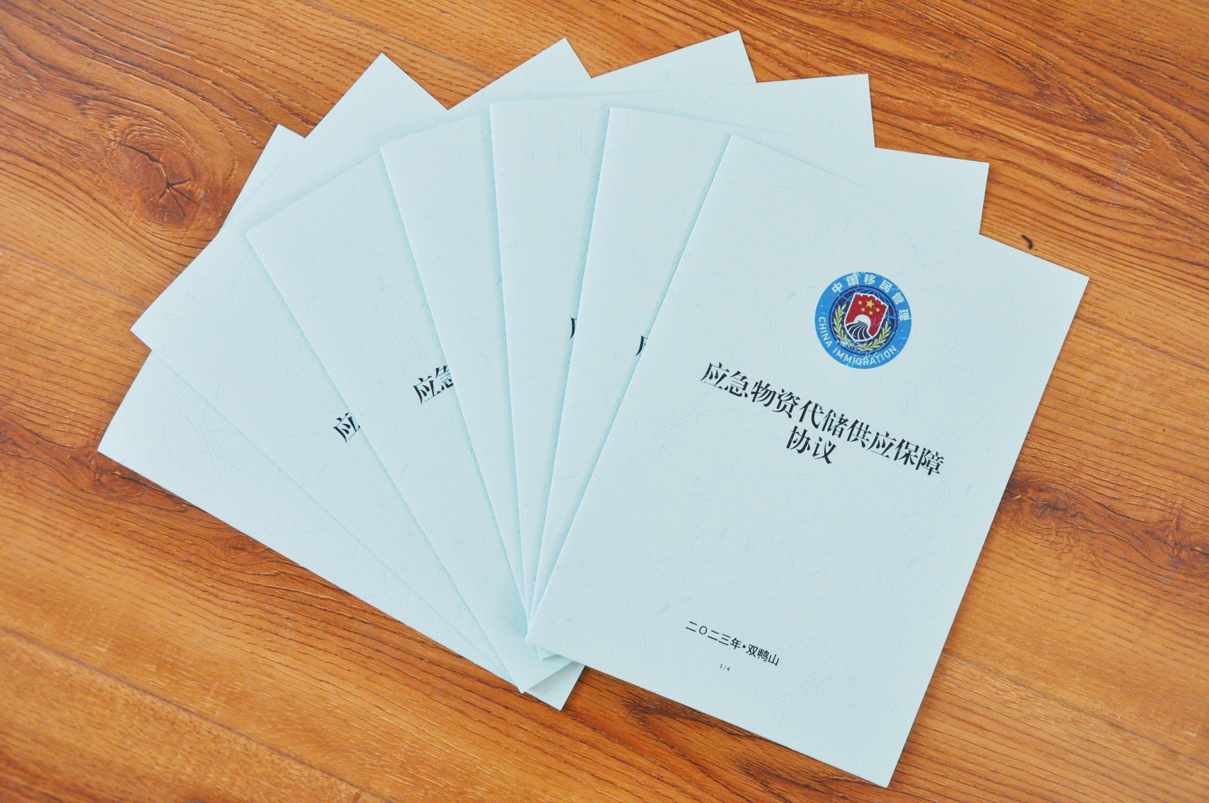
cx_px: 604
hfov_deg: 51.3
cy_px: 402
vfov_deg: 35.4
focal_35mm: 38
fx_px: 1258
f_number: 5
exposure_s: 1/100
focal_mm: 25
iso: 1000
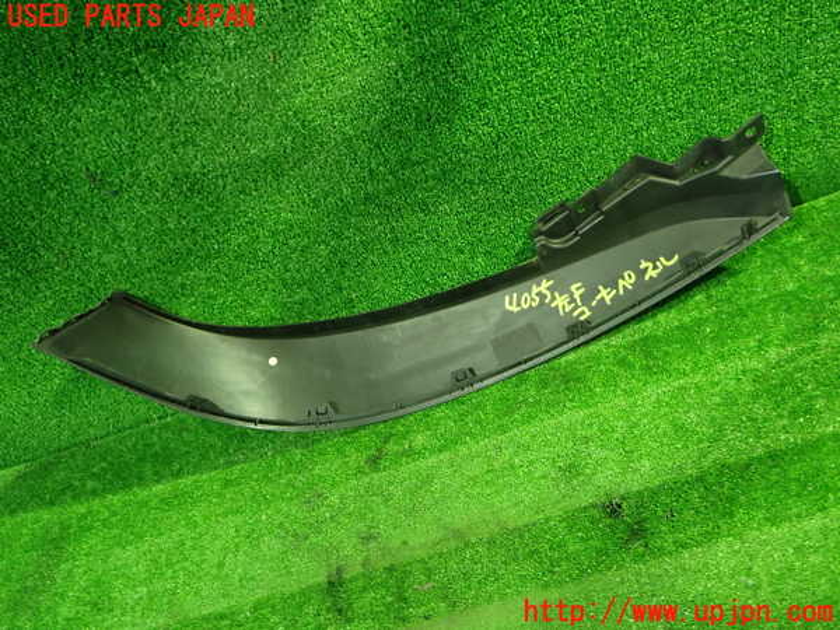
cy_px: 315
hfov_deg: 60.0
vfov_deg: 46.8
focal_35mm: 30
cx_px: 420
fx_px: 728
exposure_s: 1/25
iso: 800
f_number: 2.3
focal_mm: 5.4
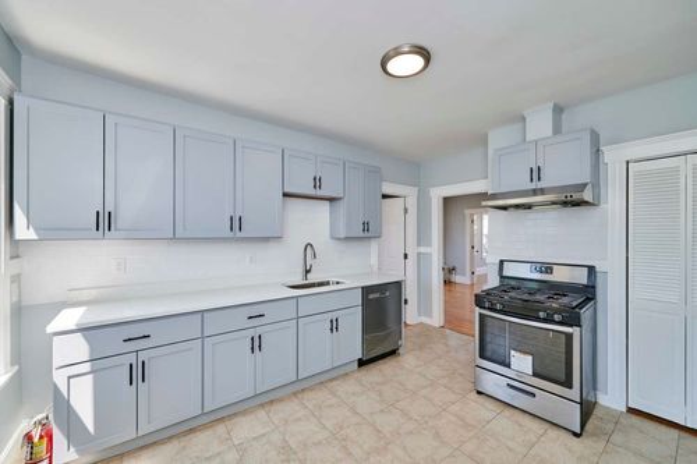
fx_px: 271
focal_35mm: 14
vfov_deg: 81.2
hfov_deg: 104.3
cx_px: 348
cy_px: 232
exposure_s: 1/160
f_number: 5.6
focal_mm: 14
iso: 200
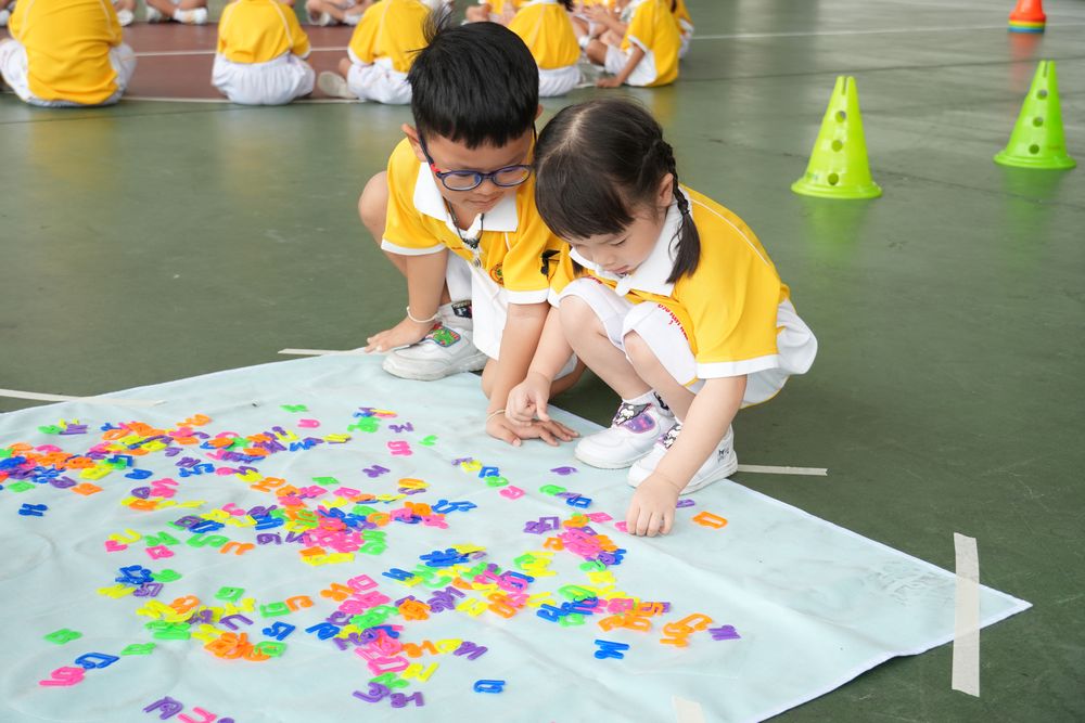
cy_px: 362
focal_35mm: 51
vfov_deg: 26.5
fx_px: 1537
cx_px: 542
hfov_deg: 38.9
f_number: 4.5
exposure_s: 1/125
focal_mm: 34
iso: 250
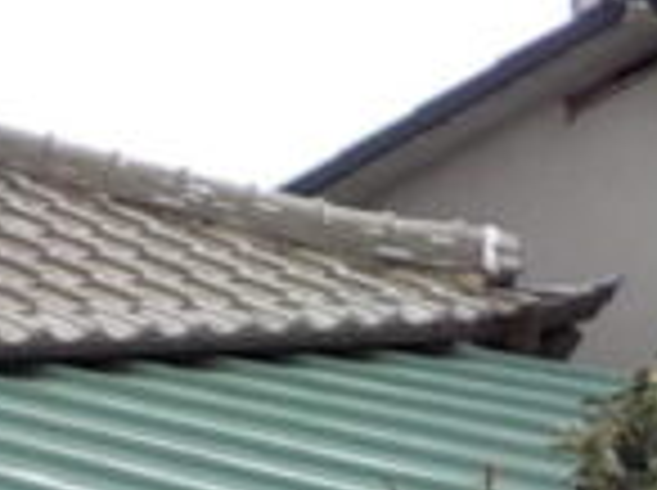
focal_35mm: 148
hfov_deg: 11.2
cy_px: 85
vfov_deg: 10.0
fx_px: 2804
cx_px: -900
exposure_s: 1/400
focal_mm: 4.1
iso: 125
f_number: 3.3
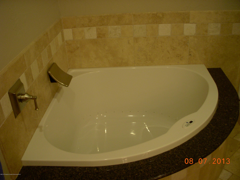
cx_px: 120
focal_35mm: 38
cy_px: 90
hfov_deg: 49.0
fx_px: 263
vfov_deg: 37.7
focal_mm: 6.3
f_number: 3.3
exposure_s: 1/30
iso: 200
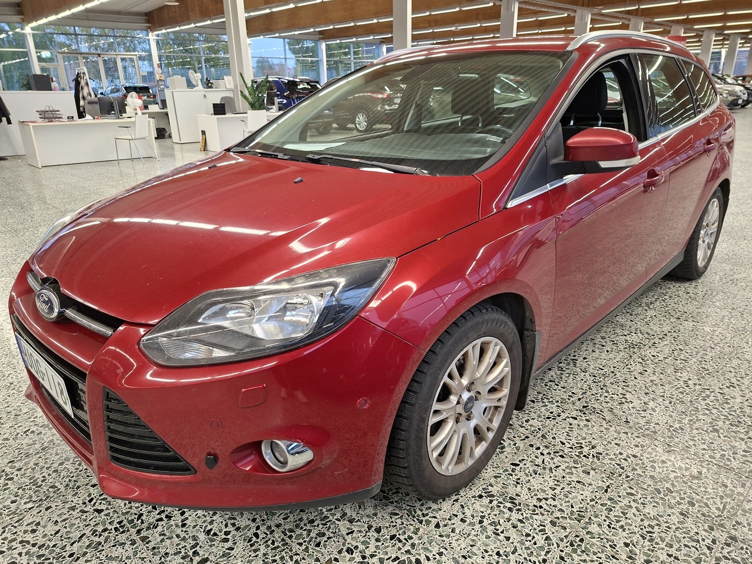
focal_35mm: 23
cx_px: 376
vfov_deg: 58.9
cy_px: 282
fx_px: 500
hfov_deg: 73.9
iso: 160
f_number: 1.8
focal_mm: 5.54
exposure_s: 1/60
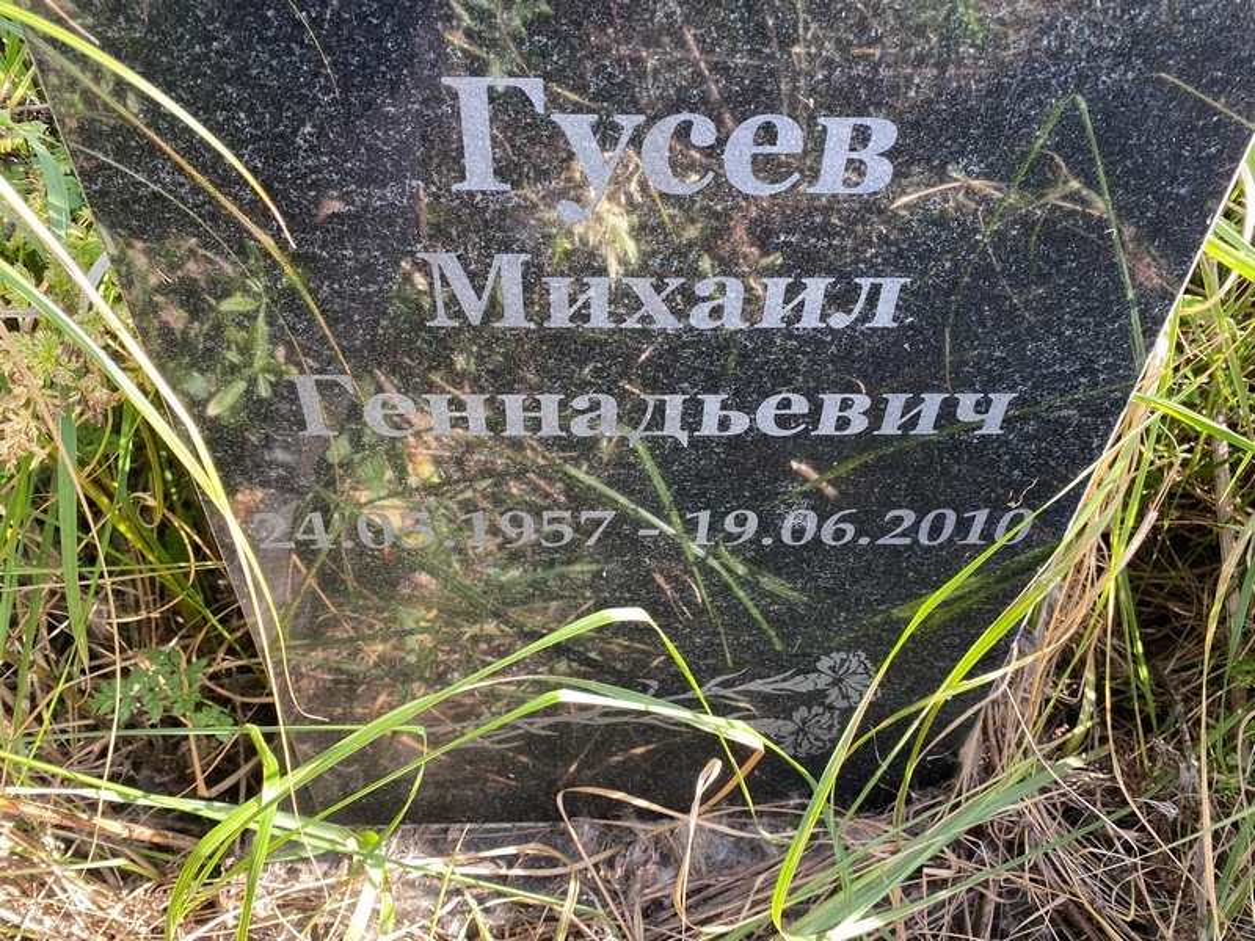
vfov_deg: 53.1
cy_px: 470
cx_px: 628
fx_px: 943
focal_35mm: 26
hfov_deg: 67.3
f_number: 1.8
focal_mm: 4.25
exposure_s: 1/122
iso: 50
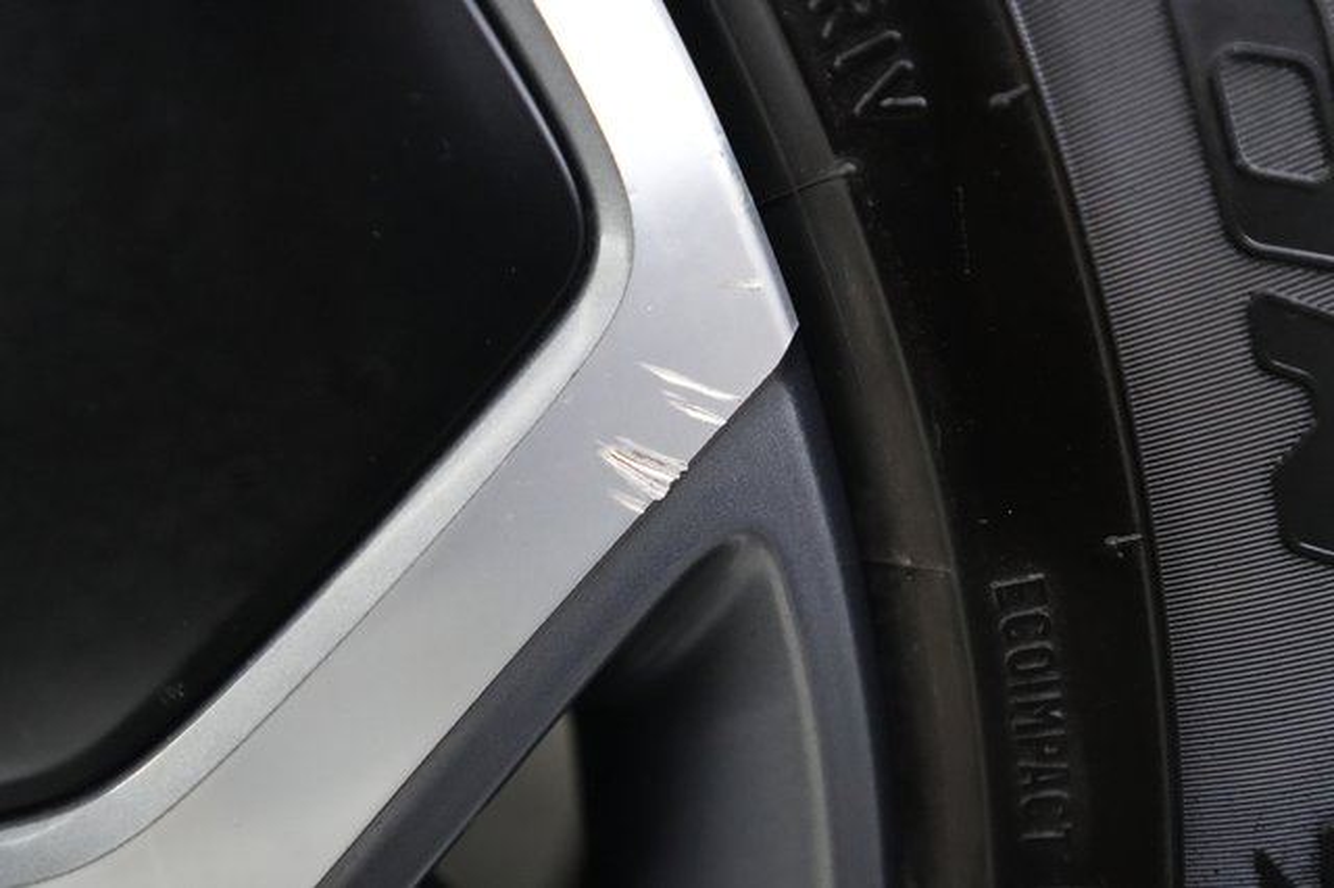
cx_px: 667
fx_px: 1037
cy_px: 444
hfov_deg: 65.5
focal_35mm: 28
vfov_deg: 46.4
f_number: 2.8
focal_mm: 28
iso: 8000
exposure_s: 1/60
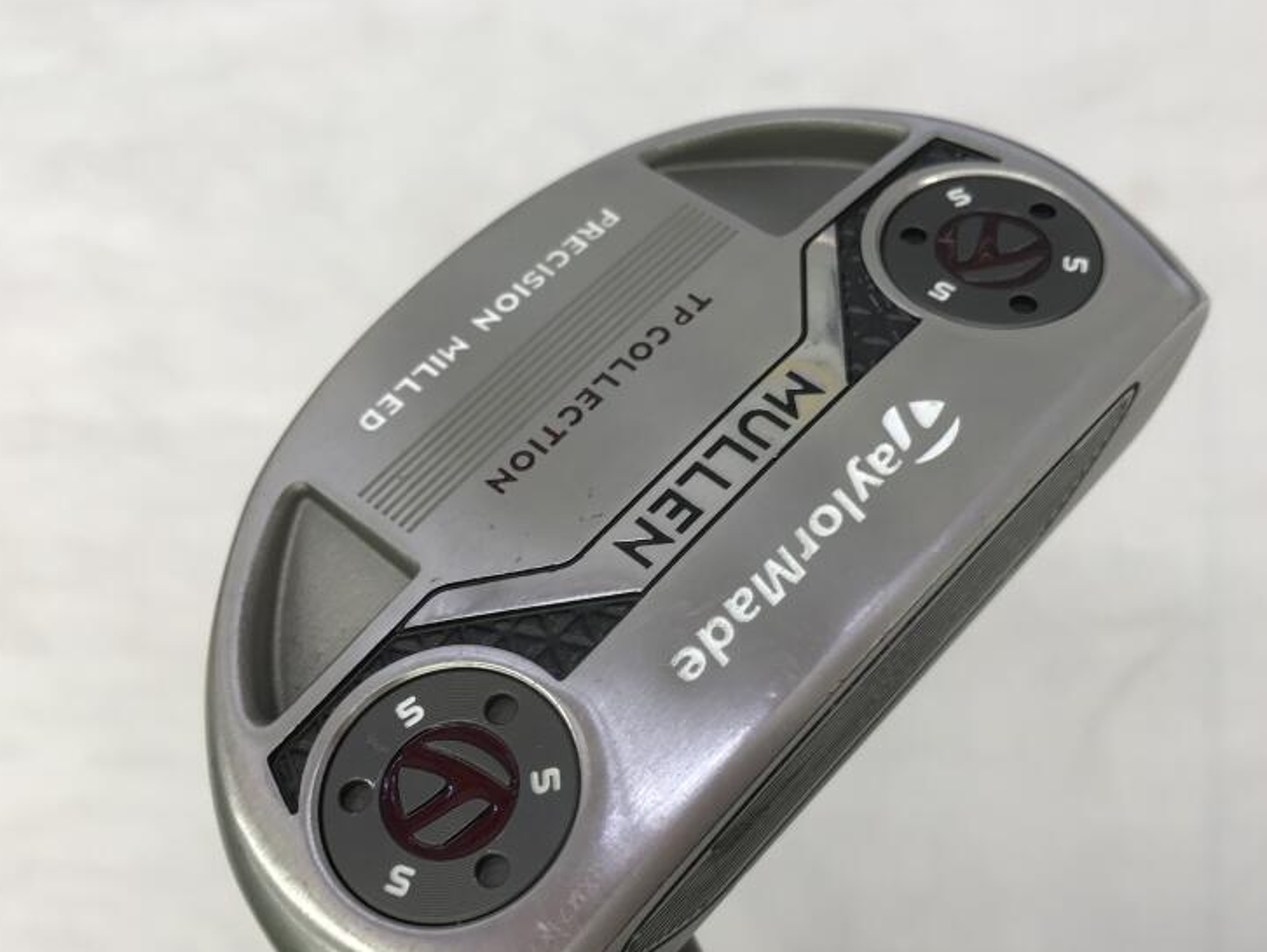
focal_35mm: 37
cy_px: 594
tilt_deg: -72.4
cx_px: 672
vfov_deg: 38.4
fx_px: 1355
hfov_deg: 50.1
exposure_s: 1/120
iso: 40
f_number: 1.8
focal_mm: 3.99
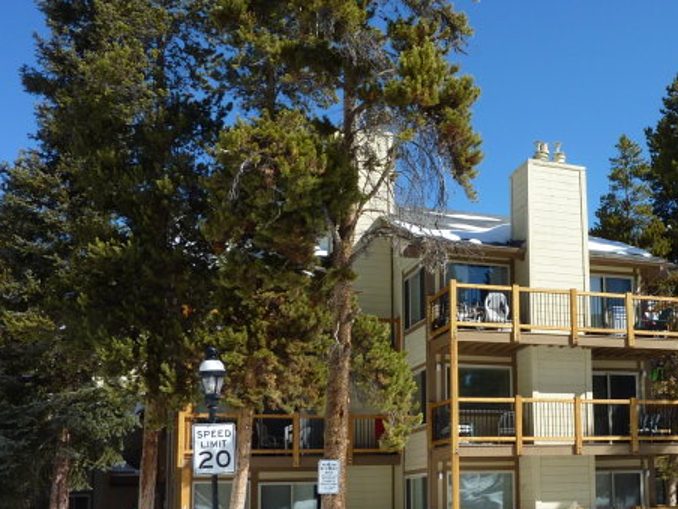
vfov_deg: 31.1
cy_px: 365
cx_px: 579
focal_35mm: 46
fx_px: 901
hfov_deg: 39.0
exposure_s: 1/500
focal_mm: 4.1
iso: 80
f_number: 4.5
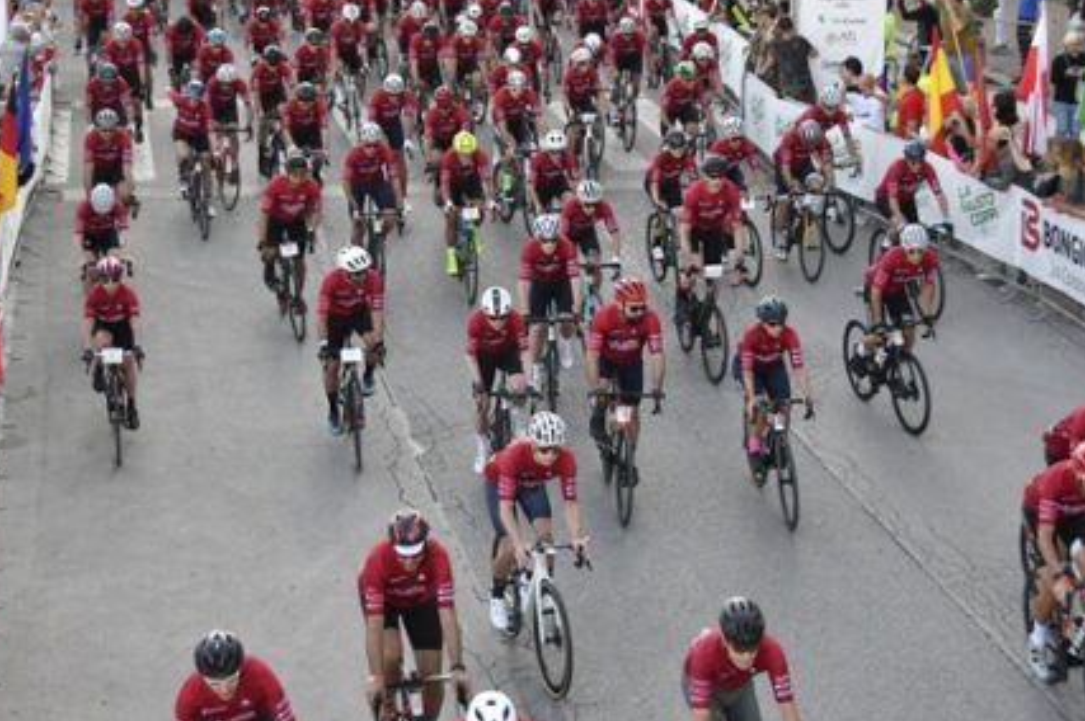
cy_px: 256
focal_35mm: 79
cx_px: 495
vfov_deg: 17.3
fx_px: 2372
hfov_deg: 25.8
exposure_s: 1/500
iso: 560
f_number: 4.2
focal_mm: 35
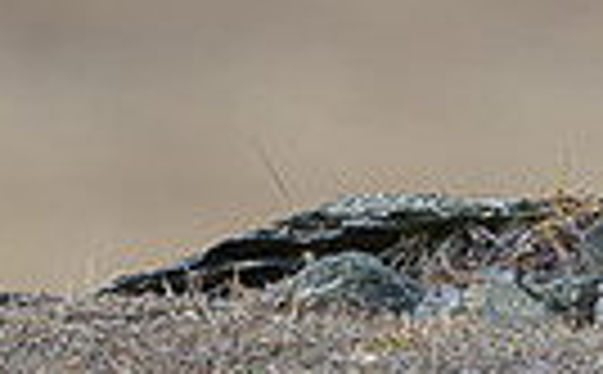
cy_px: -420
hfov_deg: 0.7
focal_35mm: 2821
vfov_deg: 0.5
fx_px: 46243
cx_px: 1149
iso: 320
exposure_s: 1/2500
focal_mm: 560
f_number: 4
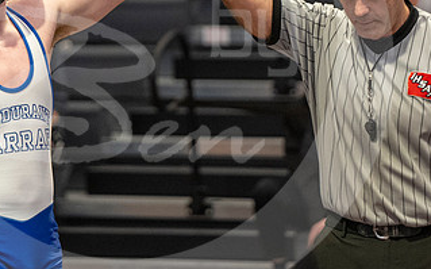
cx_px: 183
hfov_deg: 5.3
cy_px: 51
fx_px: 4614
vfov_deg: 3.3
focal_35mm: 393
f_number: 2.8
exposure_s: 1/1000
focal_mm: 120
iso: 3200
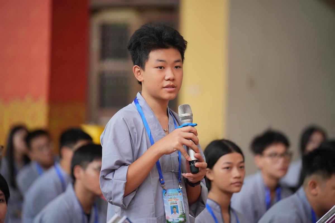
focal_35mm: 200
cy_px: 112
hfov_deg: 10.3
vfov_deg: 6.9
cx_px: 168
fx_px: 1861
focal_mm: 200
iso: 2000
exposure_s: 1/250
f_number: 2.8
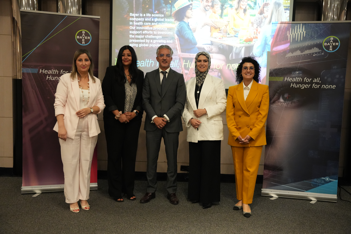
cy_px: 117
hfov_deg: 50.3
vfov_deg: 34.8
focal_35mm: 38
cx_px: 176
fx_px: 373
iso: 8000
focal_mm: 38.3
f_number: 4
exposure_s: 1/125
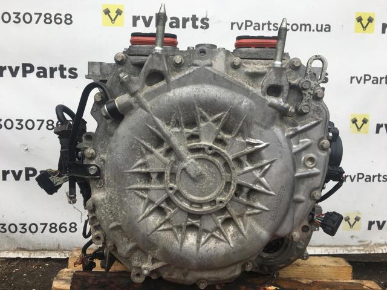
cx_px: 194
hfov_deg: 61.7
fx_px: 324
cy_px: 145
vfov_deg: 48.2
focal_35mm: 29
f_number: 2.2
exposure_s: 1/212
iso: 25
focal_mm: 4.15
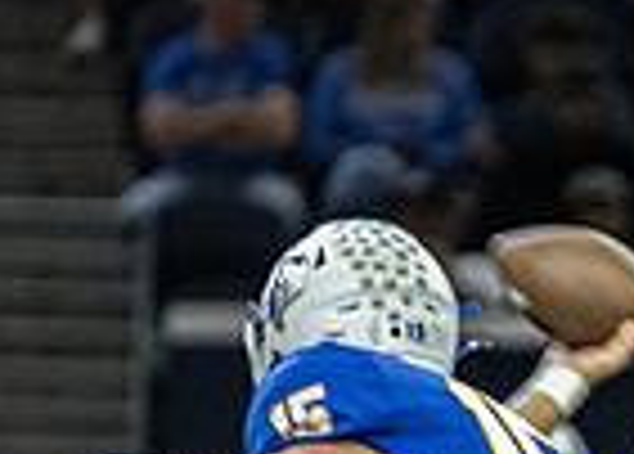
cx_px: 754
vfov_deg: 1.2
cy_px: 792
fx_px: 22421
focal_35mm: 1244
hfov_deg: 1.6
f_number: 2.8
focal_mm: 200
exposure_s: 1/500
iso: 2000
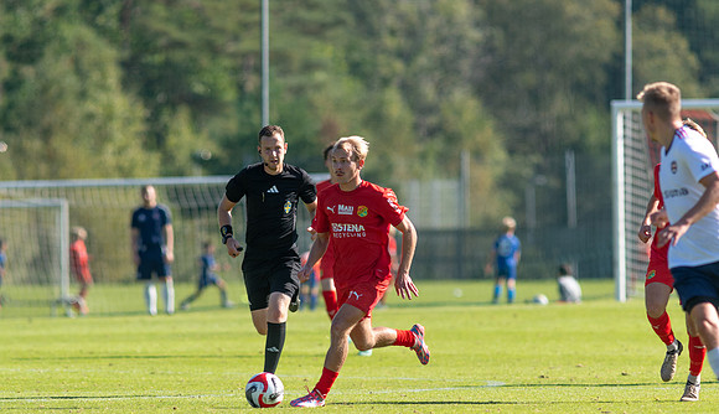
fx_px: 8986
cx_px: 360
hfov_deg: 4.6
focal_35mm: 469
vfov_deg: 2.6
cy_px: 240
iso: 360
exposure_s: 1/2000
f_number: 3.5
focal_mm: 300
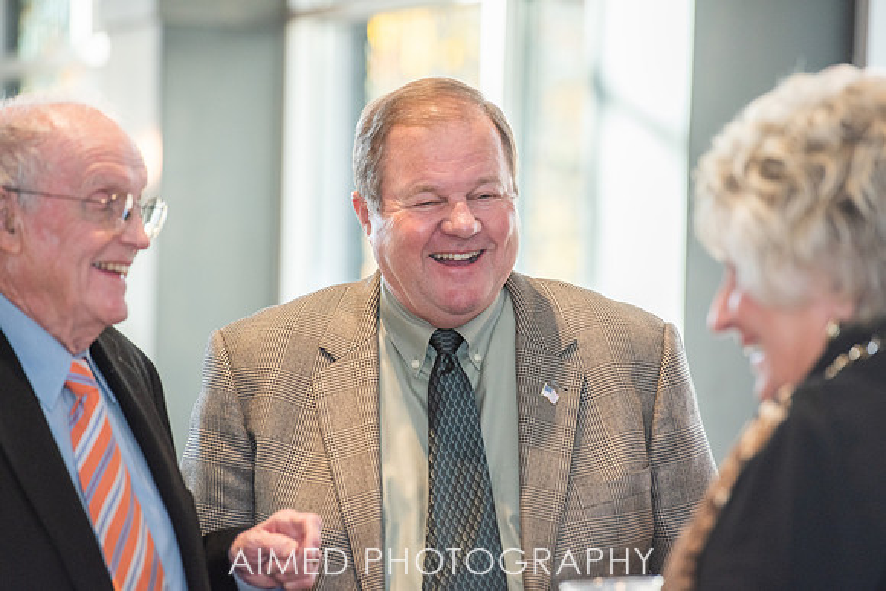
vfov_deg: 6.7
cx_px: 443
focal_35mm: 205
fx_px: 5039
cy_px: 296
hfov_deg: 10.0
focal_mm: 200
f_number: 4.5
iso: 640
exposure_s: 1/200
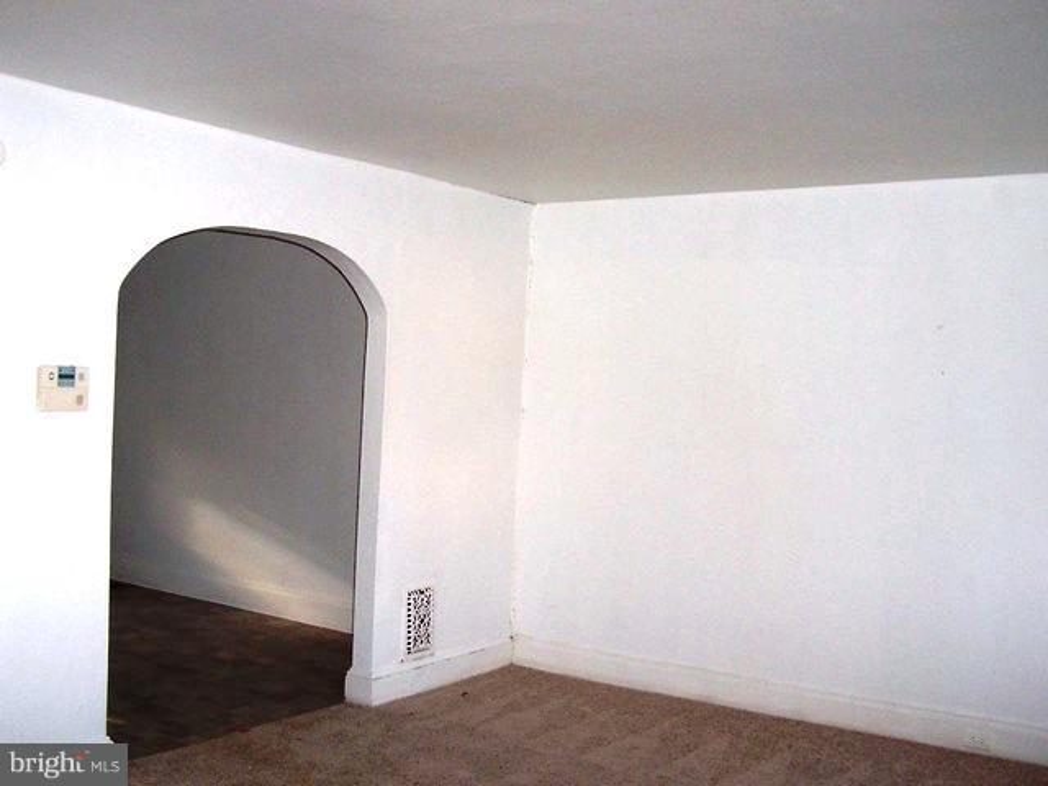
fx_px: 1120
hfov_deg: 50.1
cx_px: 524
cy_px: 393
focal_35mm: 37
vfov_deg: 38.7
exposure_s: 1/60
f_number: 2.8
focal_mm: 5.6
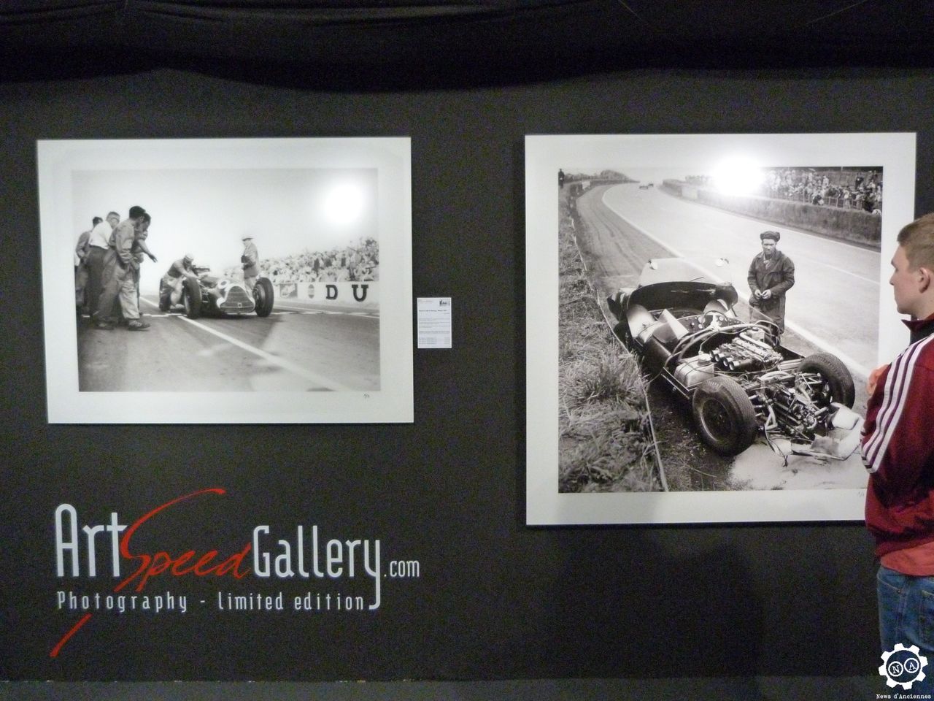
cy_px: 350
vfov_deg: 54.9
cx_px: 467
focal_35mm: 25
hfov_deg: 69.4
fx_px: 675
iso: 1000
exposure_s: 1/60
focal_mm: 4.5
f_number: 2.8
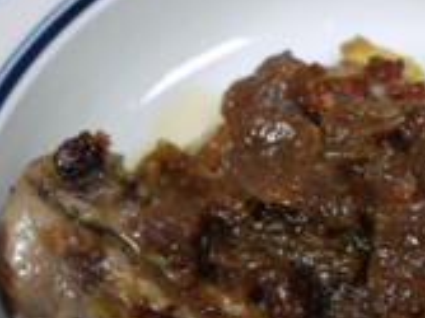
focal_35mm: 108
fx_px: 1325
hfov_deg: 18.1
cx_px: 326
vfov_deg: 13.6
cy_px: 239
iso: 100
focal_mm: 20
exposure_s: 1/40
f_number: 1.7
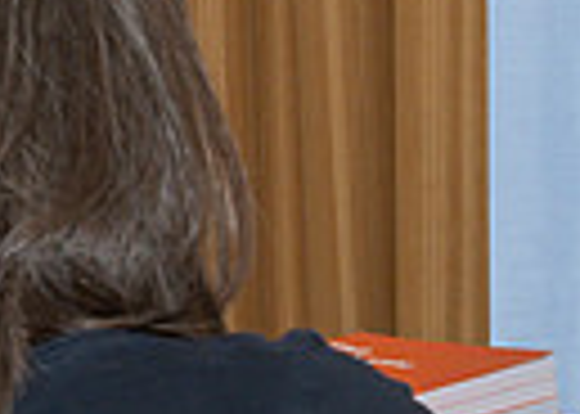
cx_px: 649
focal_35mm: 204
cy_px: 469
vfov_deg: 7.0
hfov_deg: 9.8
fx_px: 3359
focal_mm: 36
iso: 640
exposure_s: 1/250
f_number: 7.1
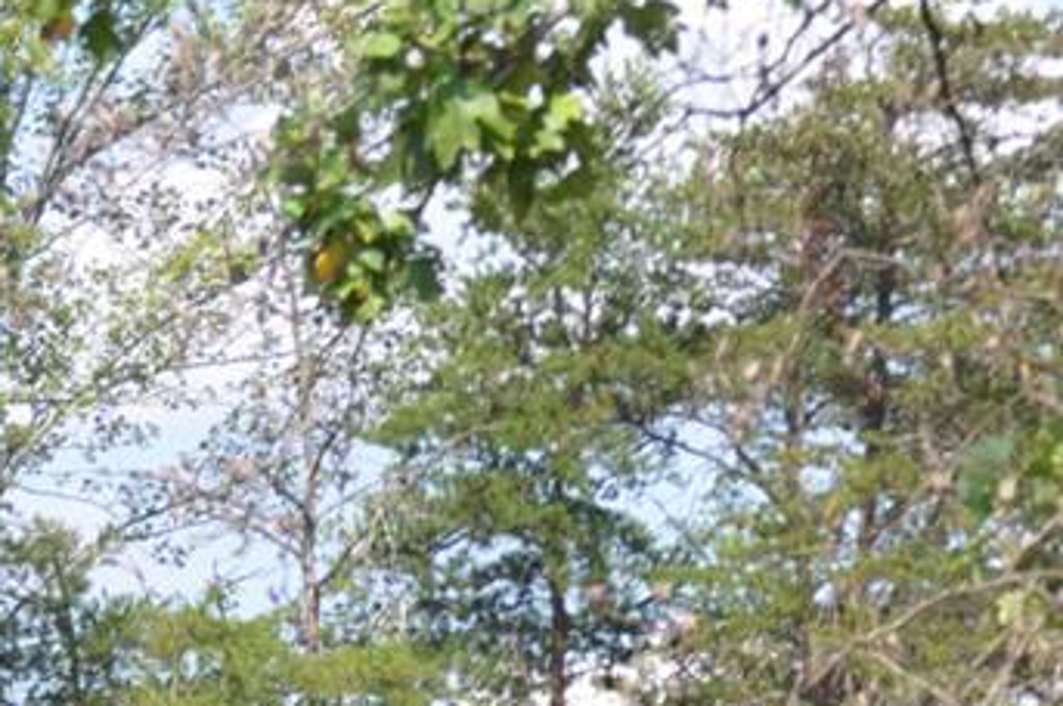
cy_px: 1858
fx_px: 10625
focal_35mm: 360
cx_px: -126
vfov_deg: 3.7
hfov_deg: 5.7
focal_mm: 55
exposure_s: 1/250
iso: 200
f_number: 8
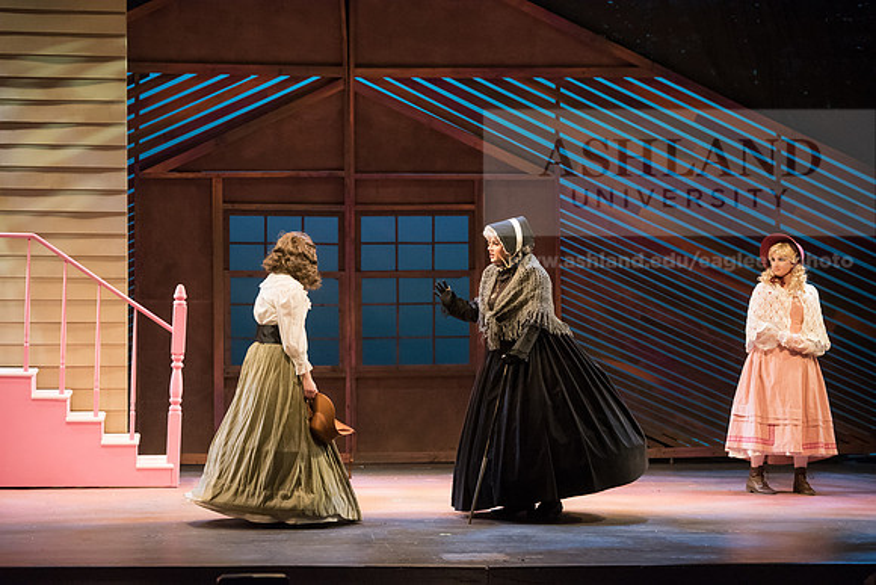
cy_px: 292
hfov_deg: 17.6
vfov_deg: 11.8
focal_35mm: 116
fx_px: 2823
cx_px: 438
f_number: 4
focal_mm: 116
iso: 5000
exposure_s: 1/320
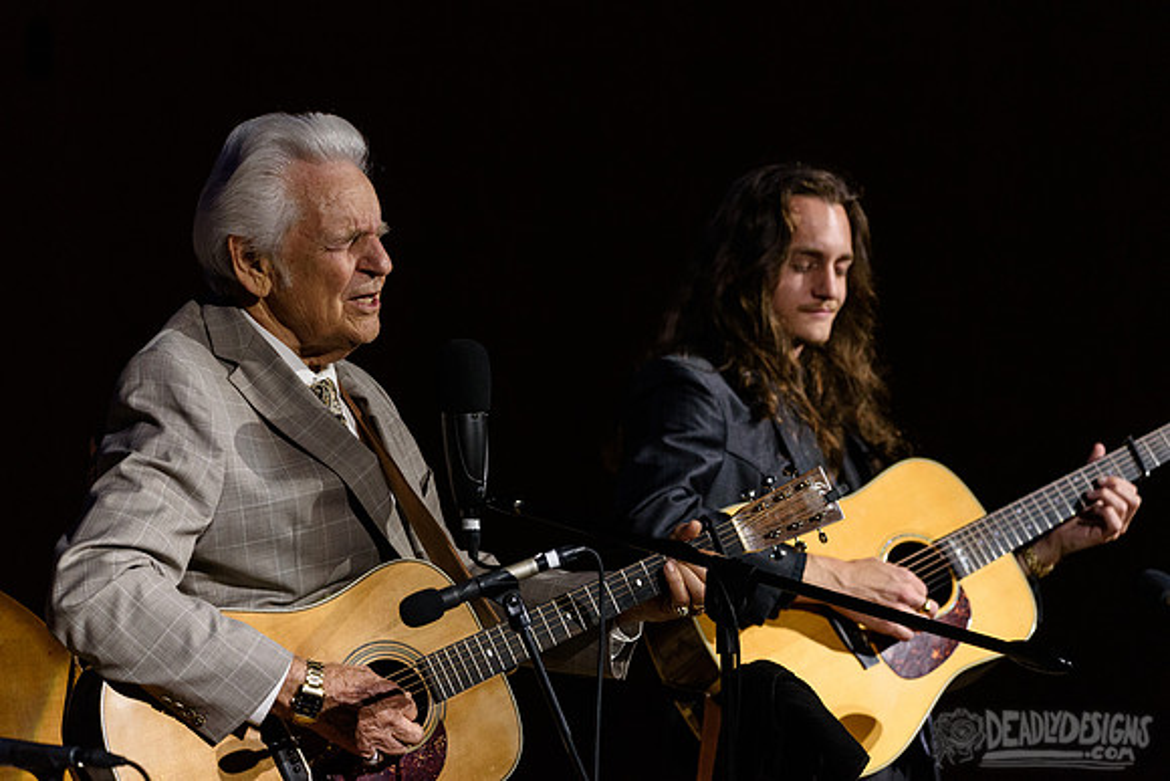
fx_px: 9623
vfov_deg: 4.6
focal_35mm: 296
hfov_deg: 7.0
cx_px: 552
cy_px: 368
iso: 2500
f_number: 5.6
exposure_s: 1/400
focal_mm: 280
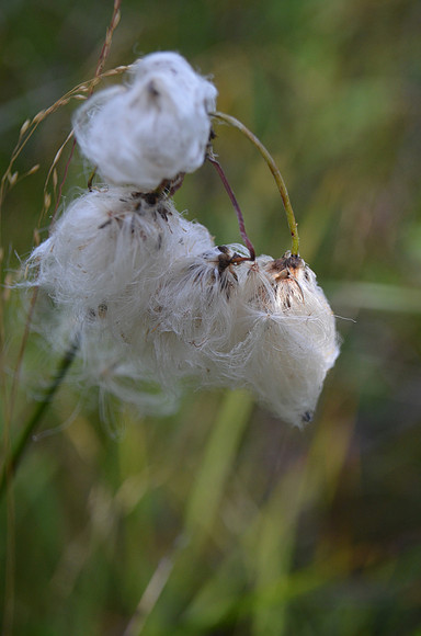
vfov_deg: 30.6
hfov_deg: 20.5
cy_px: 318
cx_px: 210
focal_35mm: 66
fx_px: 1163
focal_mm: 44
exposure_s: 1/800
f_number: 5.3
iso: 800
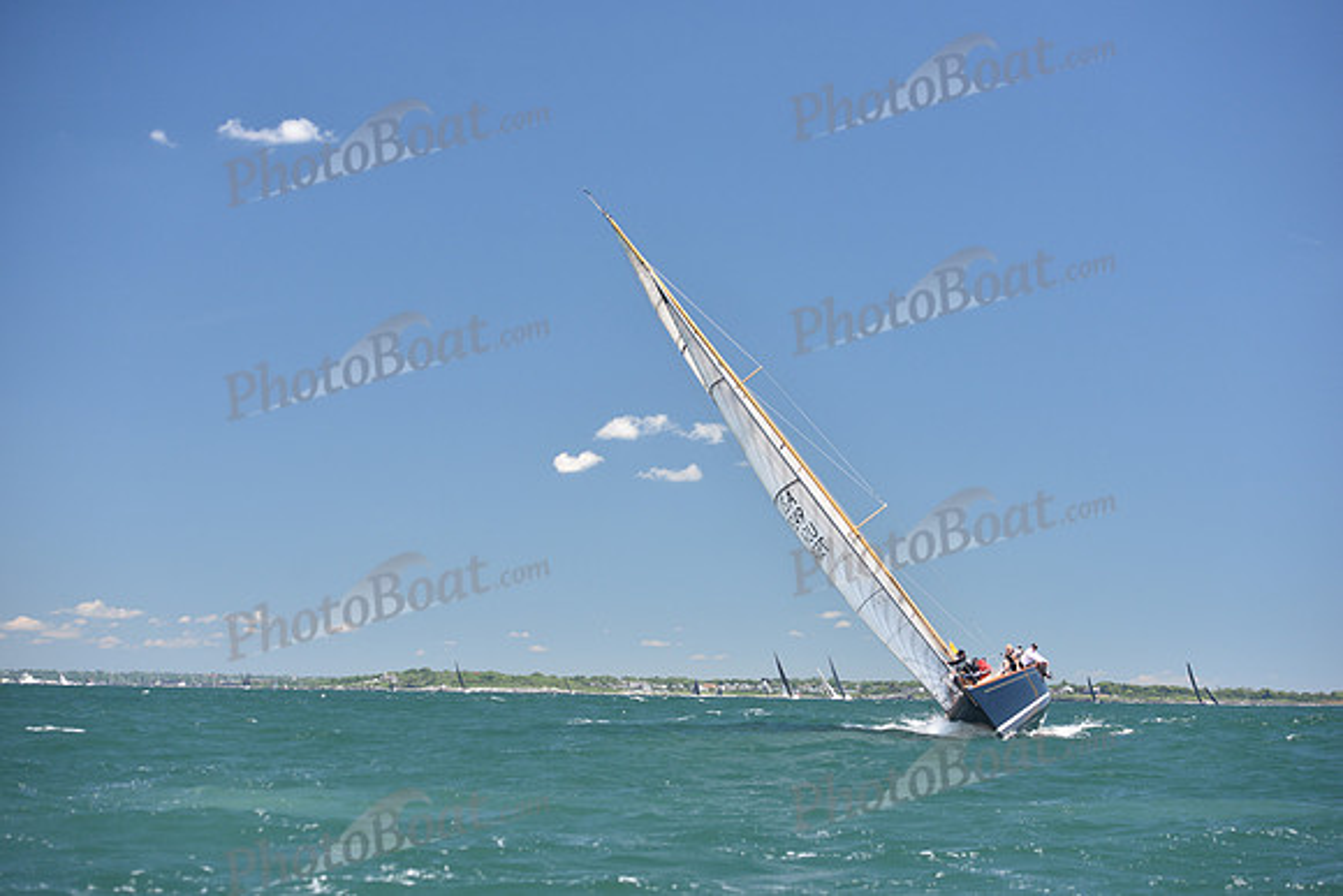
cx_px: 672
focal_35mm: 70
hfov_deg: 28.8
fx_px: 2612
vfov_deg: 19.5
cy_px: 448
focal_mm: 70
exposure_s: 1/800
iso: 320
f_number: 4.5
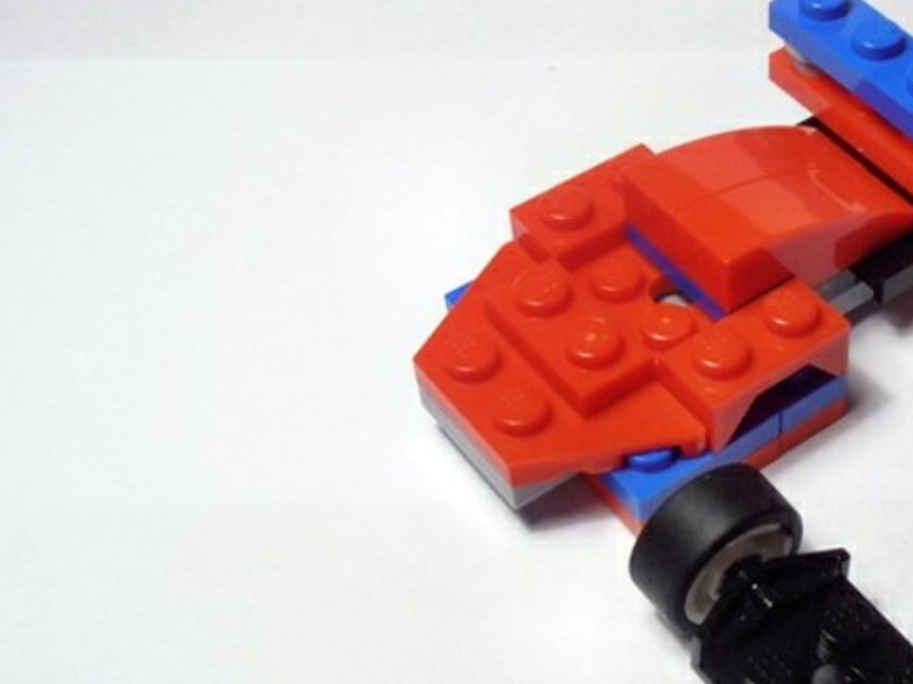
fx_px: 1819
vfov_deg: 21.3
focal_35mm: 69
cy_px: 383
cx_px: 822
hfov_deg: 27.2
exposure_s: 1/60
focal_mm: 6.61
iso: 80
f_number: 3.9
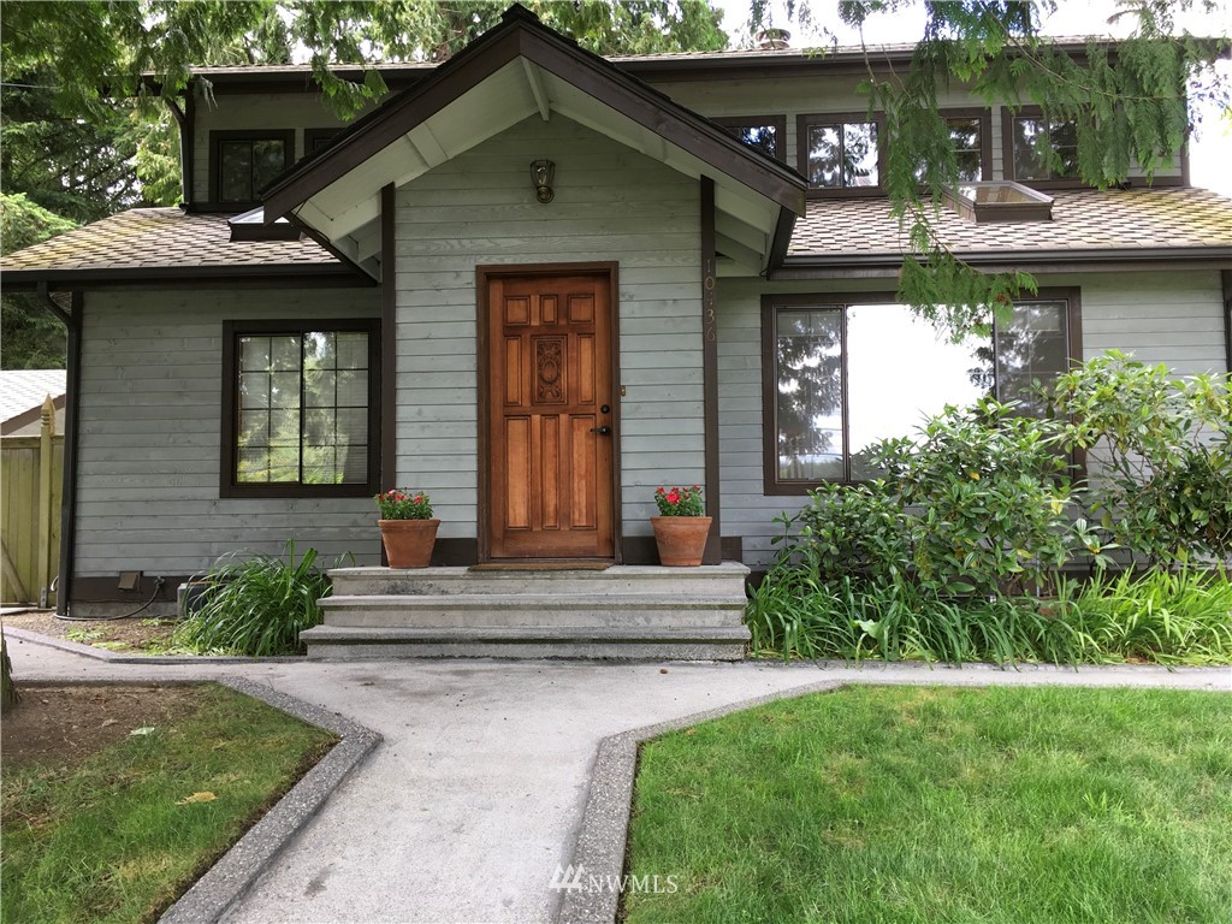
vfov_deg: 48.2
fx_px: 1032
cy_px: 462
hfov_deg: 61.7
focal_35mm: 29
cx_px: 616
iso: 32
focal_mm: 4.15
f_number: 2.2
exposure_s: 1/60
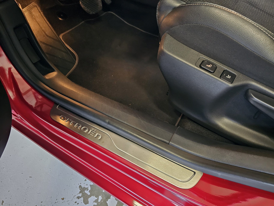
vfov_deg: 58.9
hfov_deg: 73.9
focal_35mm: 23
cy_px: 103
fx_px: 182
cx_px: 137
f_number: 1.7
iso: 1250
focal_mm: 6.3
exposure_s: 1/25
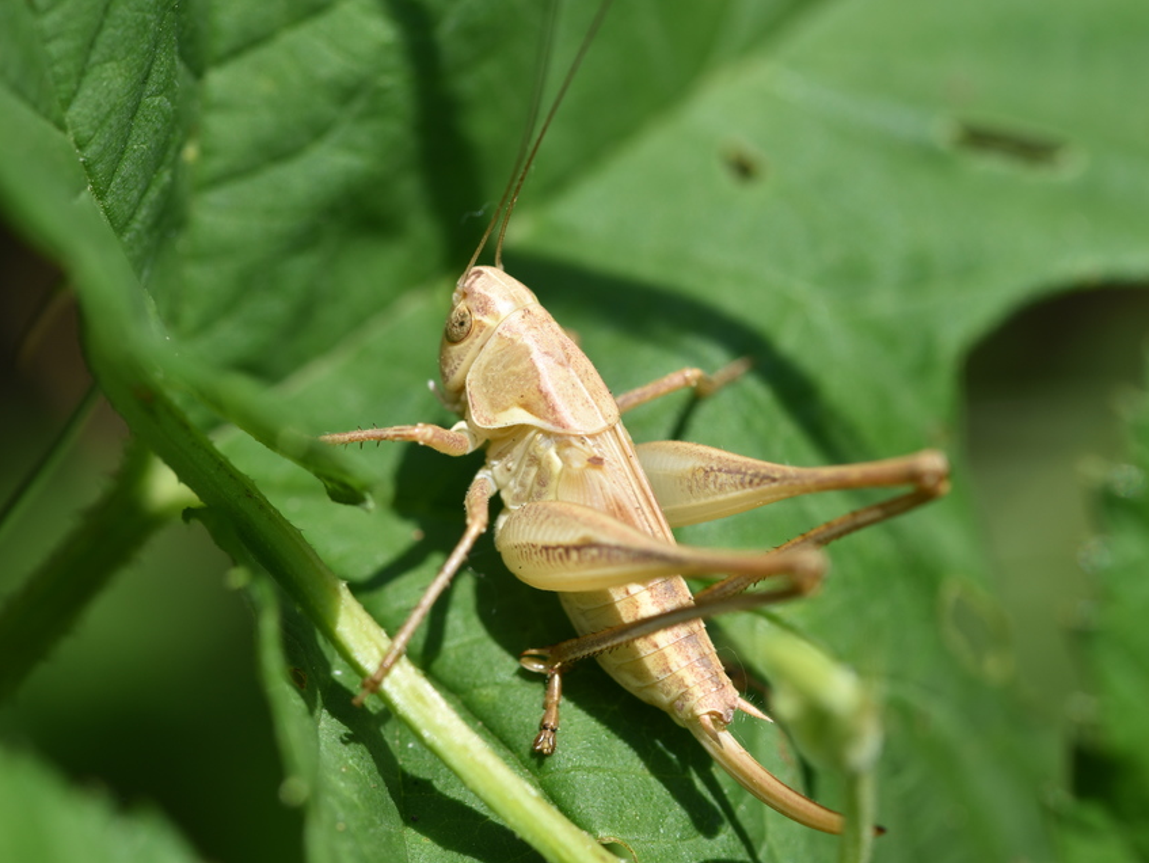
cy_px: 433
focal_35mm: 172
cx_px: 616
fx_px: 5696
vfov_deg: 8.7
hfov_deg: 11.5
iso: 100
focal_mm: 105
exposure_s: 1/250
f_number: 8
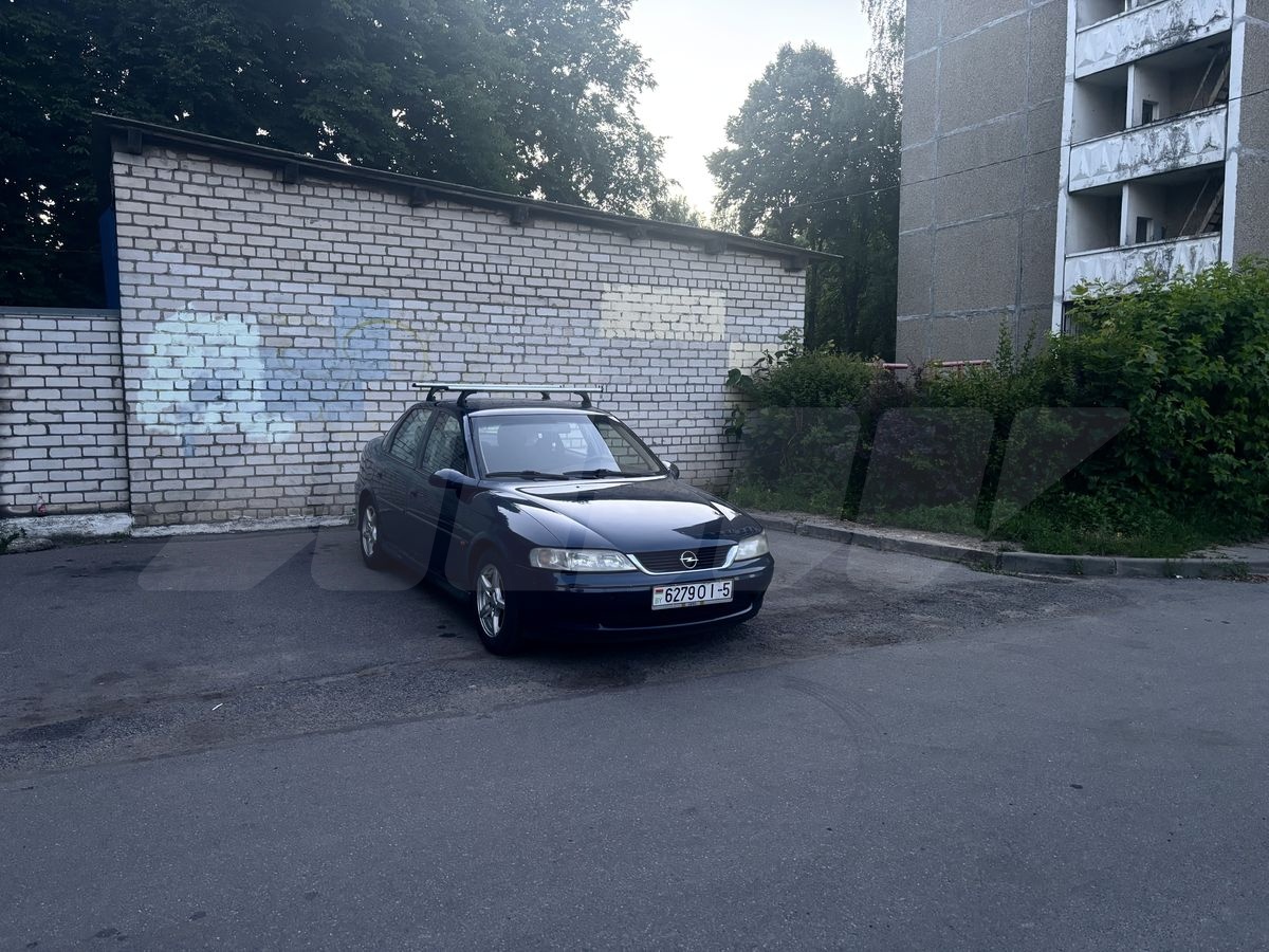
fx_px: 953
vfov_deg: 53.1
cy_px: 476
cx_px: 634
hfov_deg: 67.3
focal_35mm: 26
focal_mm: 5.96
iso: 250
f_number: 1.6
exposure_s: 1/60
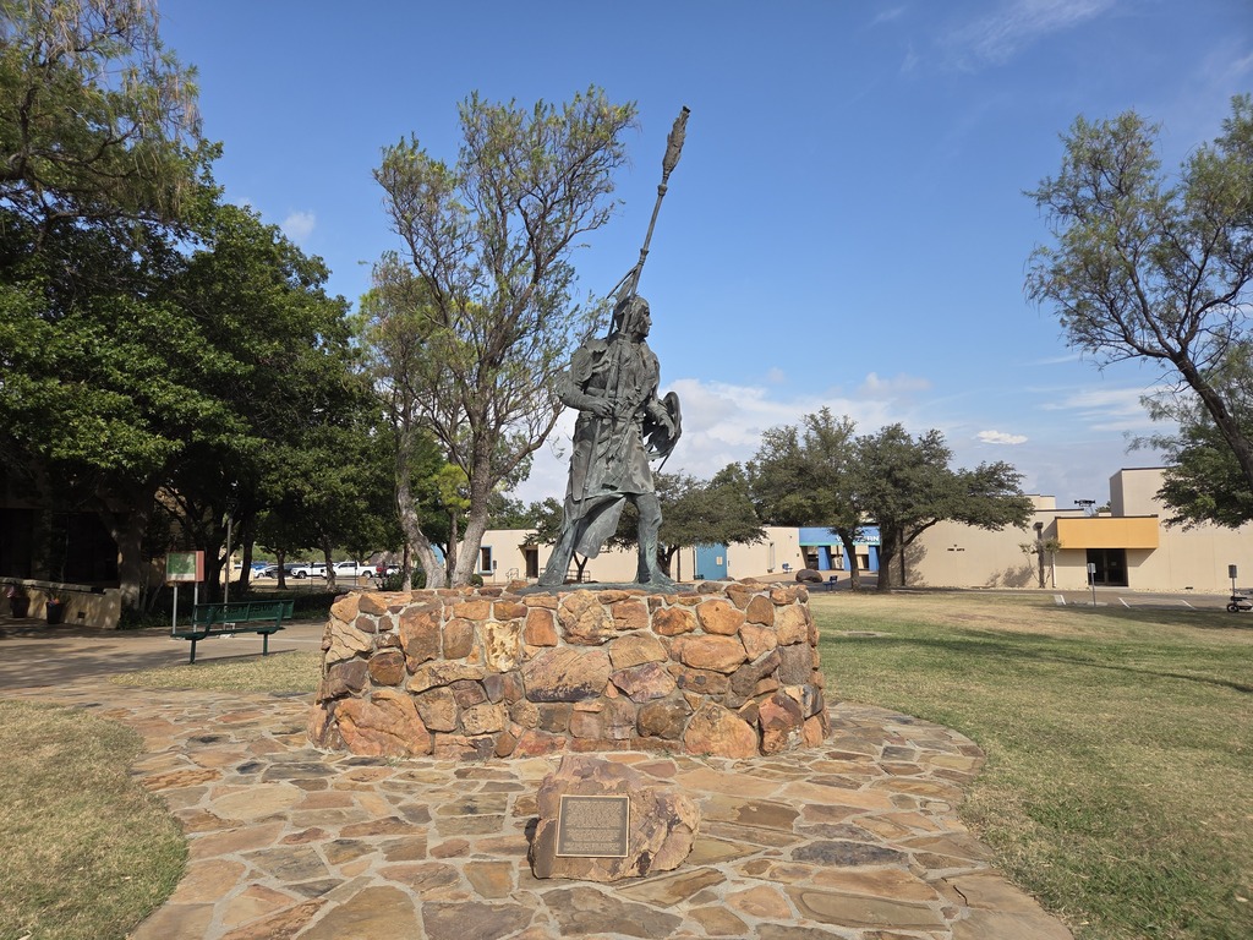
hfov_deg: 73.9
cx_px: 626
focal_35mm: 23
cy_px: 470
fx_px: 833
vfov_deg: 58.9
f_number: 1.8
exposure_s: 1/4771
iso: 80
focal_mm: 5.4
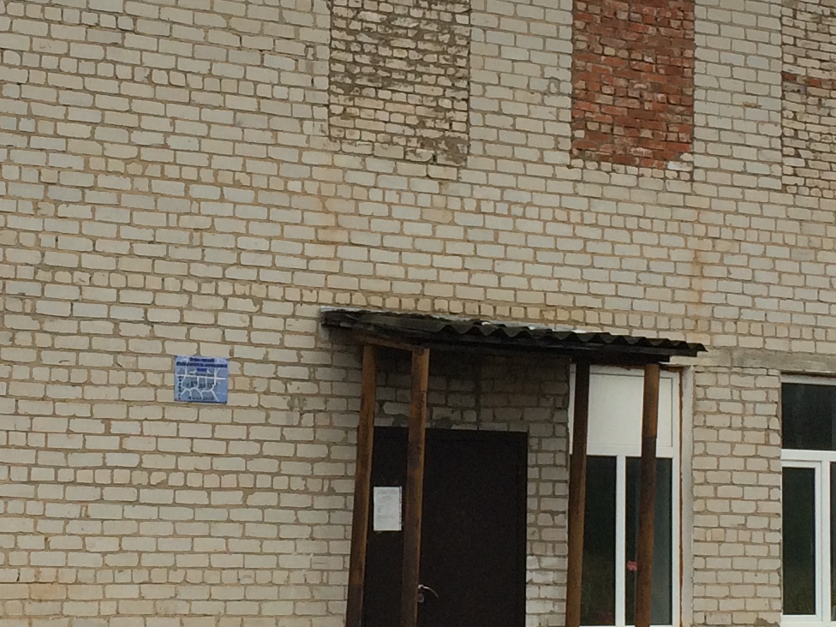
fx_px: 2343
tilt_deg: +5.0
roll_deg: -1.0
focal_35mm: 97
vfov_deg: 15.2
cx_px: 358
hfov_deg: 20.2
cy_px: 255
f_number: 2.2
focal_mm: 4.15
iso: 32
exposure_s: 1/461
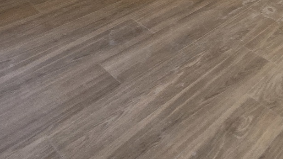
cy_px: -162
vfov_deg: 18.1
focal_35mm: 44
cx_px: 217
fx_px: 330
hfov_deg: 44.6
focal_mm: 2.2
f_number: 2.2
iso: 80
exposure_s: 1/50
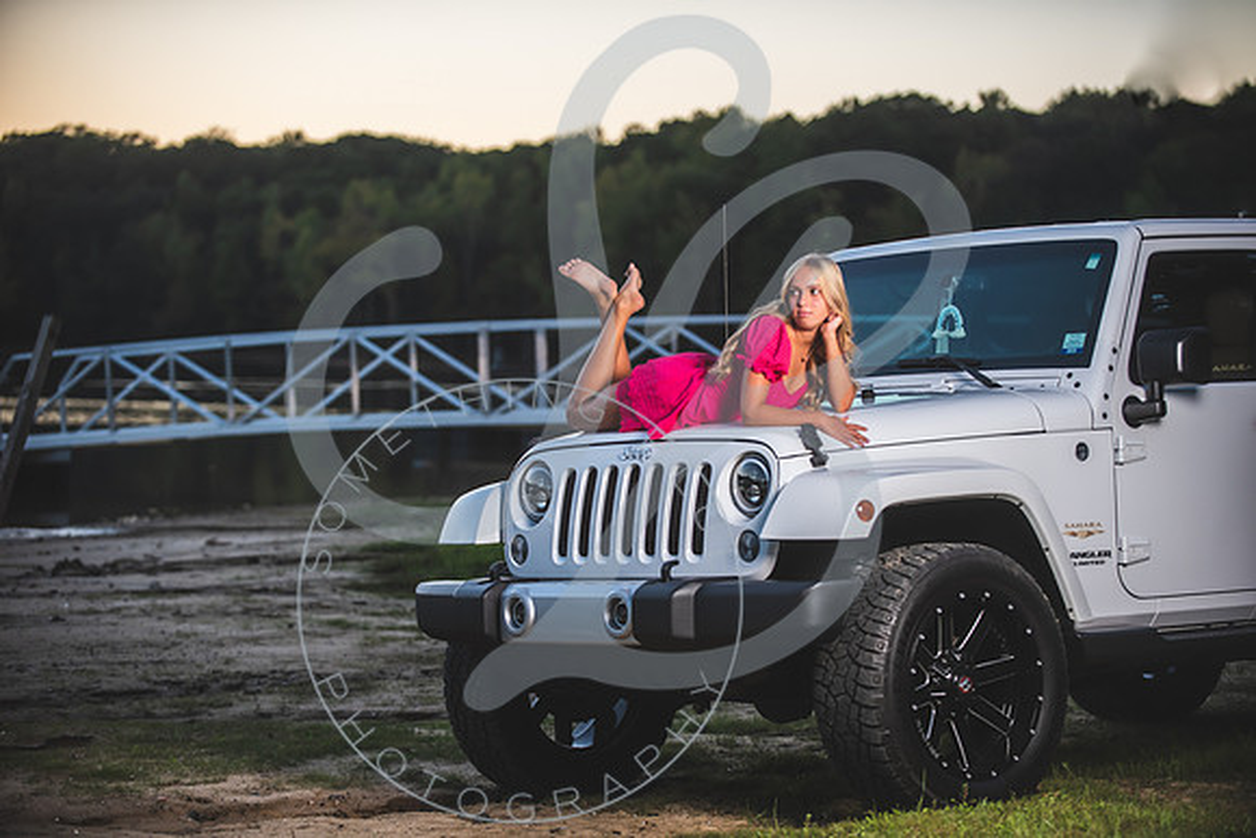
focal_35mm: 99
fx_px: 3470
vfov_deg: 13.8
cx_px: 623
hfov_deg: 20.5
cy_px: 419
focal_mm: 98
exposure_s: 1/800
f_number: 2.8
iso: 250
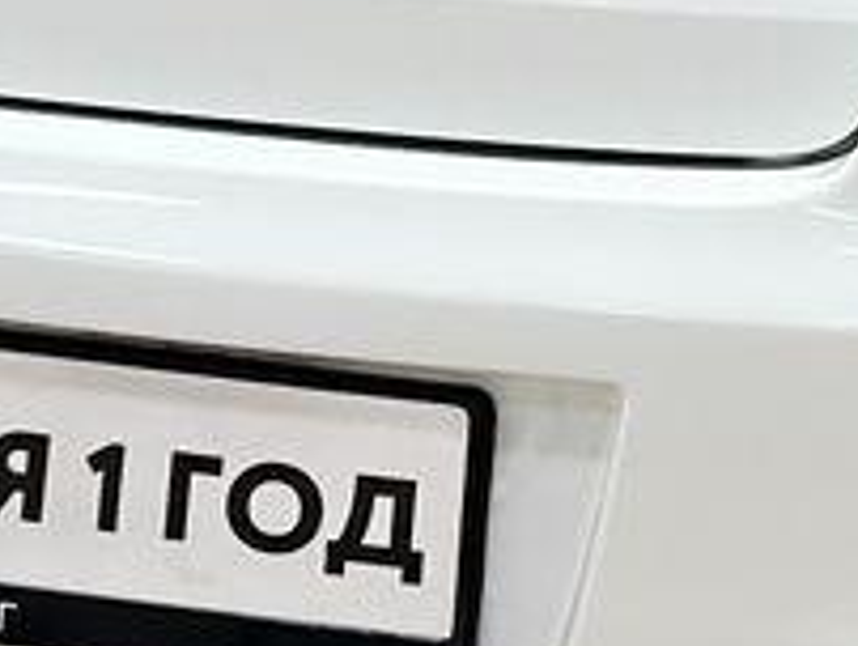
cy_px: -332
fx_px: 8487
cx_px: 913
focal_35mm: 342
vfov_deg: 4.3
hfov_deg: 5.8
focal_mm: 6.86
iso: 80
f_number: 1.78
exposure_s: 1/129
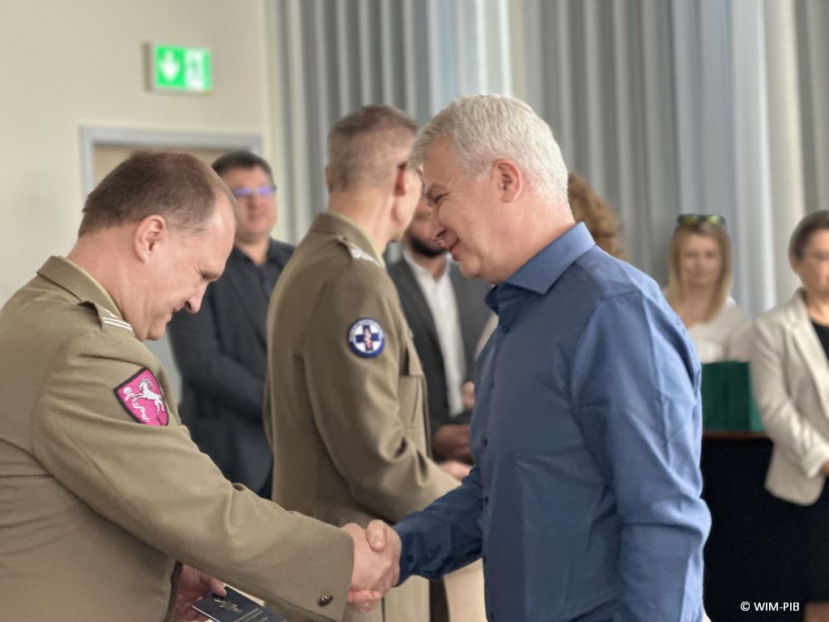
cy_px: 311
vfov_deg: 19.1
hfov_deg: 25.3
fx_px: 1844
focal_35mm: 77
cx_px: 414
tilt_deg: -0.9
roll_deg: +2.4
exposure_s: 1/40
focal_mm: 9
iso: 400
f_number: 2.8
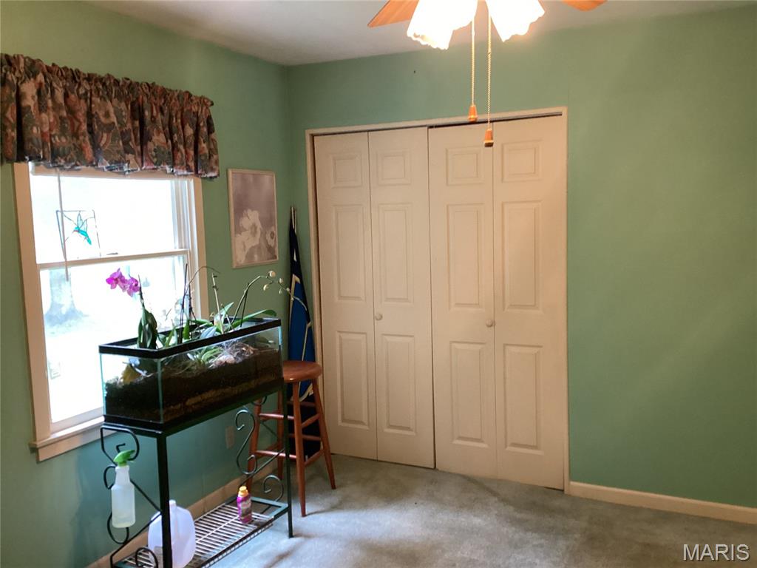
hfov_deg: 58.4
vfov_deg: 45.4
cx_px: 378
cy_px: 284
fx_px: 678
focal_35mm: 31
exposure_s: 1/50
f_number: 2.4
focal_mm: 3.3
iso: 320
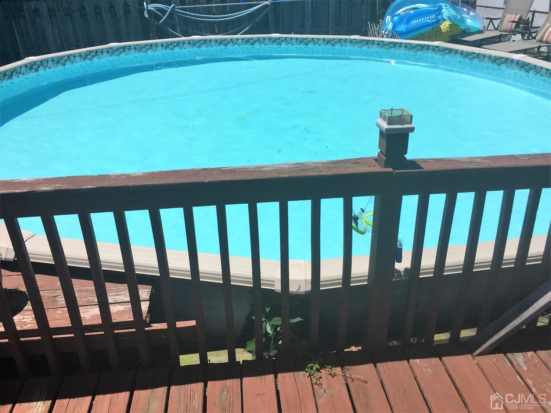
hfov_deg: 61.7
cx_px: 276
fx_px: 461
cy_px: 206
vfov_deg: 48.2
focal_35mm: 29
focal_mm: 4.15
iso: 32
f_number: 2.2
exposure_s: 1/3300
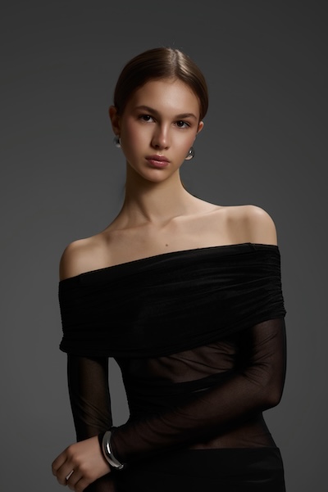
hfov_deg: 20.3
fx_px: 917
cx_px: 164
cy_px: 246
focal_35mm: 67
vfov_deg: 30.1
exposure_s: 1/125
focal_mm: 67
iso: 100
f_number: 11
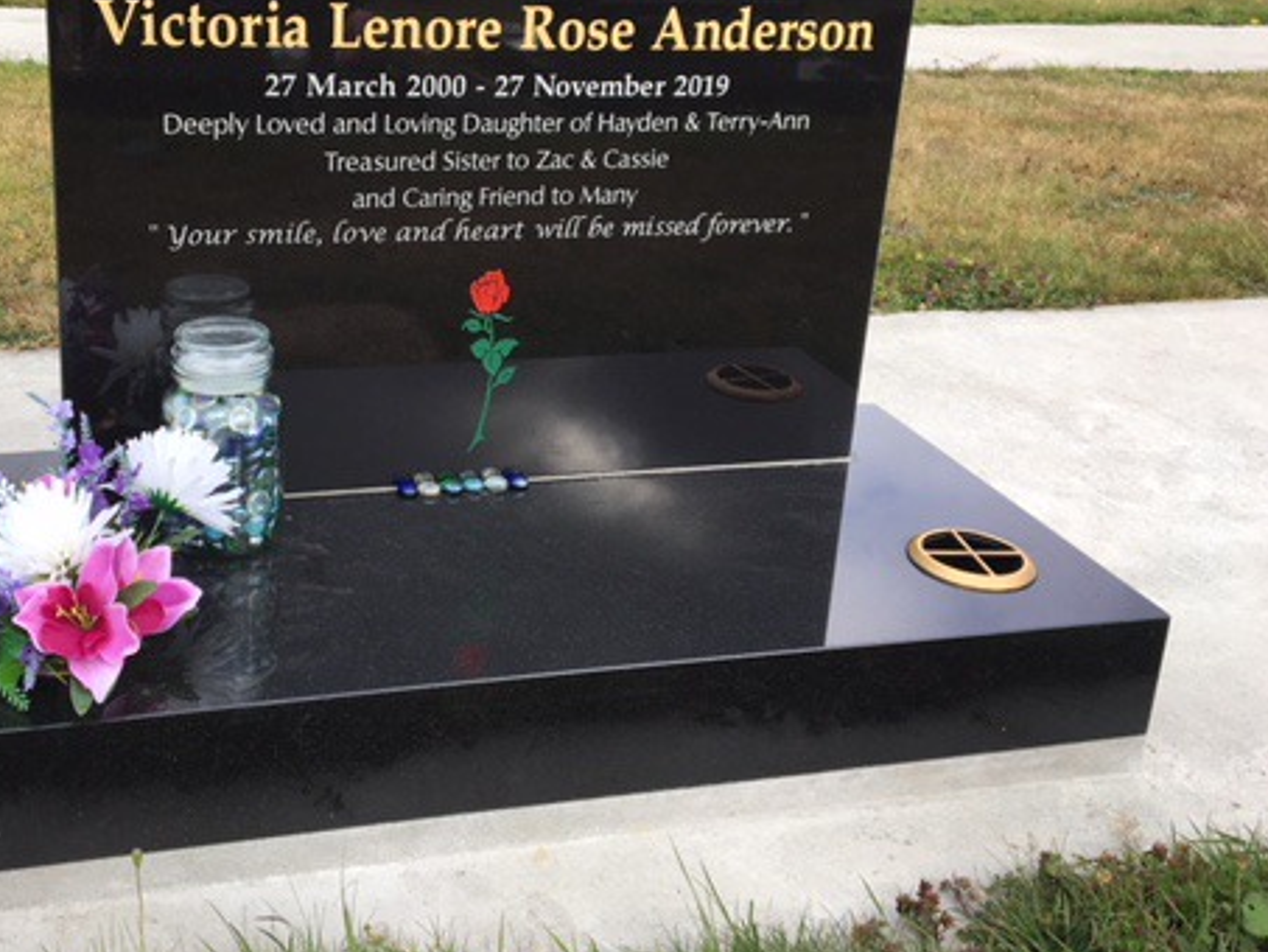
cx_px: 425
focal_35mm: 41
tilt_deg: -16.8
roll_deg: -1.8
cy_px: 308
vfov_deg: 34.8
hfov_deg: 45.1
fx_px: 1502
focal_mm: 4.15
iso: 25
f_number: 2.2
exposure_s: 1/354
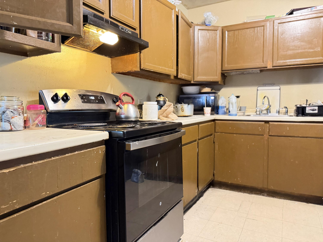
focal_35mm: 24
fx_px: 224
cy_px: 121
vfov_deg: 56.8
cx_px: 162
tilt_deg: -3.7
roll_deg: +0.8
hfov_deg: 71.6
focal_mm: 6.76
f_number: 1.78
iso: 1600
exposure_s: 1/24
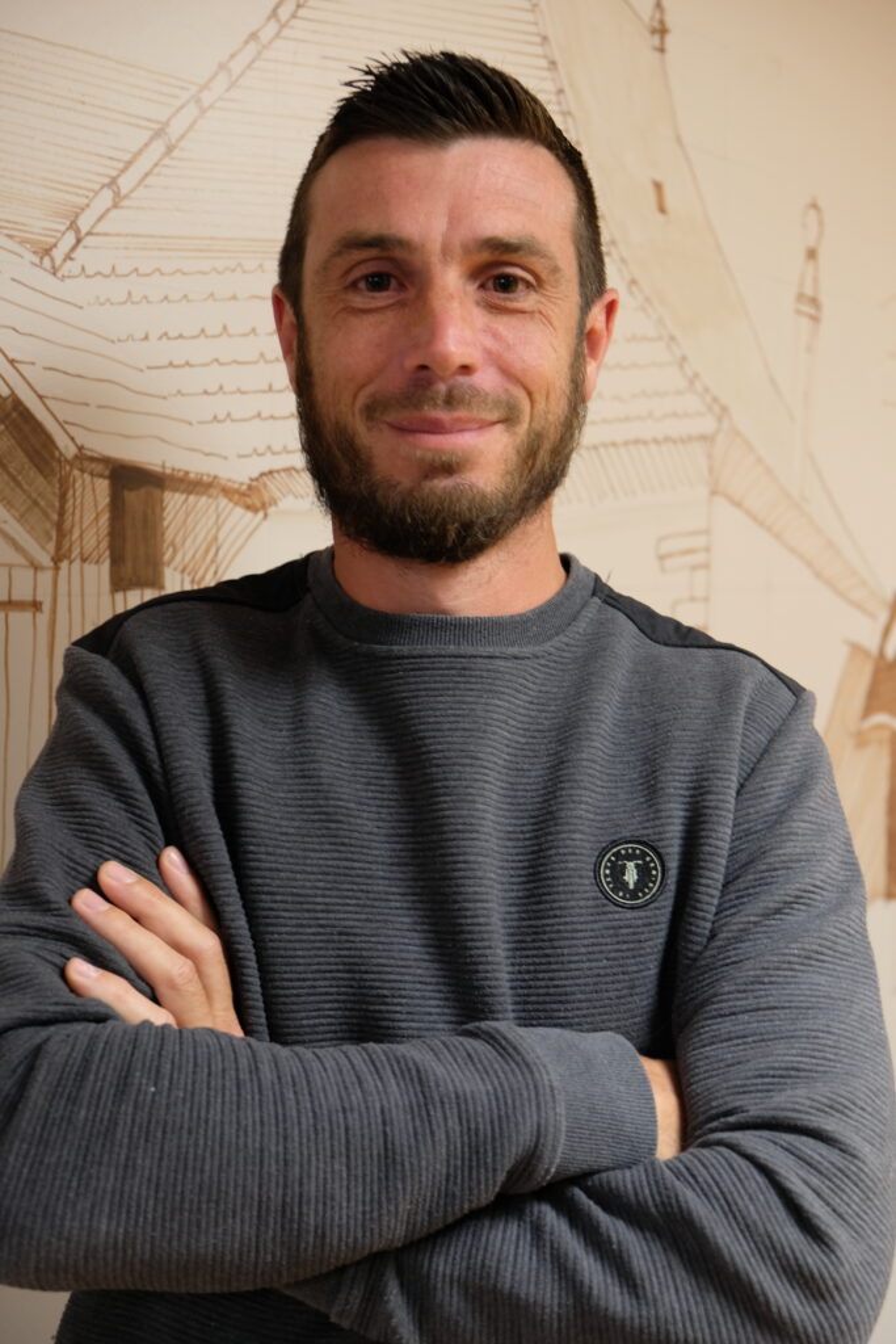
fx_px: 1829
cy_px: 672
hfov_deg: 27.5
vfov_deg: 40.3
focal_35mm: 49
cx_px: 448
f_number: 3.6
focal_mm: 32.9
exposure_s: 1/10
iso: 250
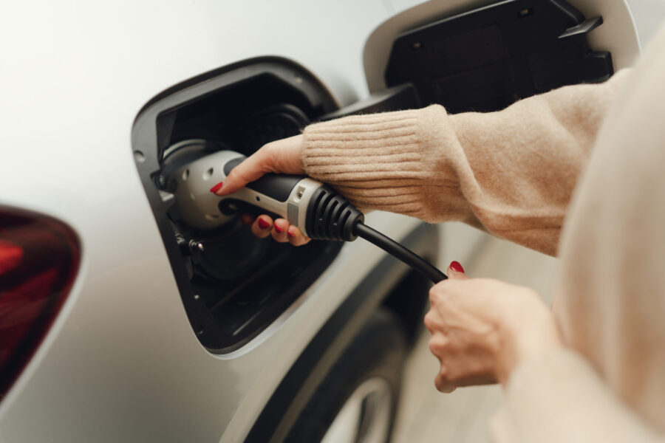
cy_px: 222
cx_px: 332
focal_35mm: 35
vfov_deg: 37.9
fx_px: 646
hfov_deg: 54.4
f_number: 1.4
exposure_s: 1/500
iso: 100
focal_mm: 35
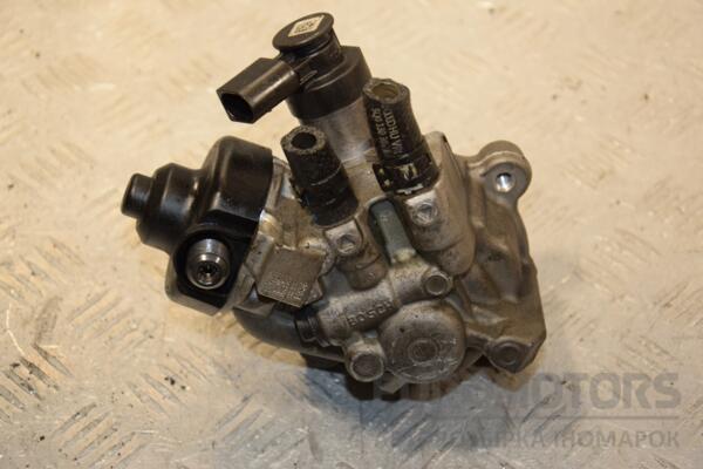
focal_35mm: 93
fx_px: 1816
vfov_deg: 14.7
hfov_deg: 21.9
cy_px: 234
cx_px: 352
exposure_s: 1/200
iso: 800
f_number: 5.6
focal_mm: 62
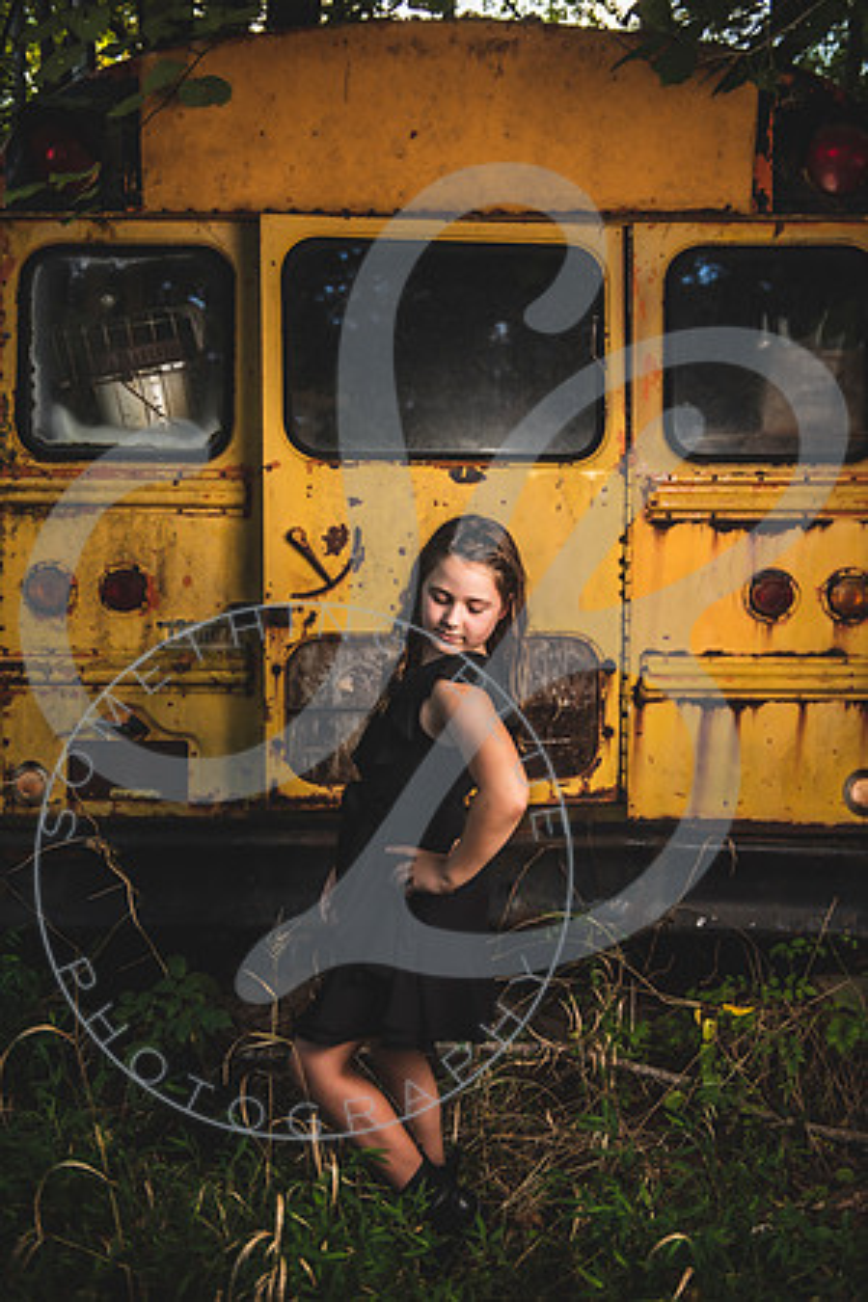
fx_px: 1374
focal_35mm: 38
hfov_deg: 35.1
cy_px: 651
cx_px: 434
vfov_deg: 50.7
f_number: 2.8
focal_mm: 38
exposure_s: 1/200
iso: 100
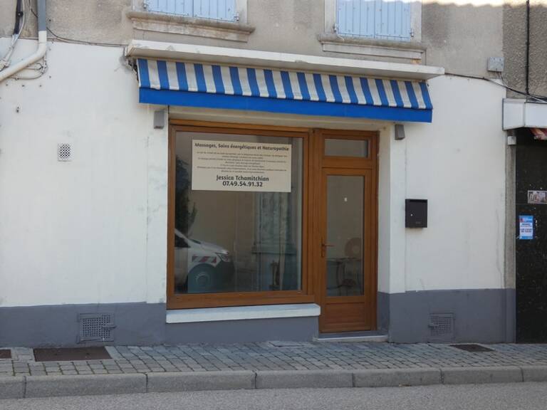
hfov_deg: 41.2
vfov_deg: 31.5
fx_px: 727
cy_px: 205
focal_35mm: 46
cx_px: 274
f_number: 3.8
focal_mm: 8.2
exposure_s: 1/160
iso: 80
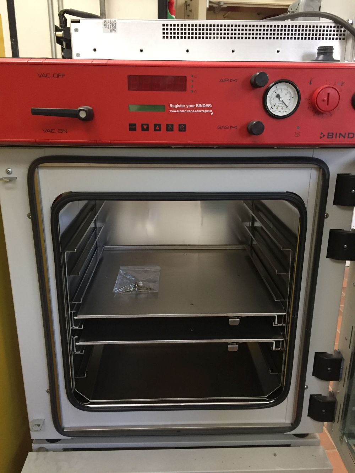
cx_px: 178
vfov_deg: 61.7
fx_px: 396
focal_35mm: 29
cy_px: 236
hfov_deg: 48.2
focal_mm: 4.15
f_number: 2.2
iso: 160
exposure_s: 1/30
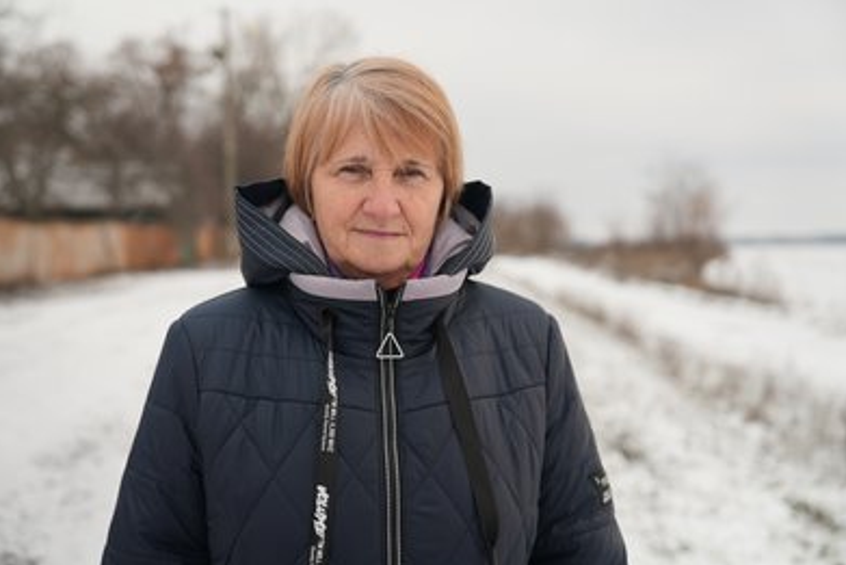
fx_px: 1011
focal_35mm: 43
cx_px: 415
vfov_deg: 31.2
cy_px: 285
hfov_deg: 45.4
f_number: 2.8
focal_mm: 42
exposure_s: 1/160
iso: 320
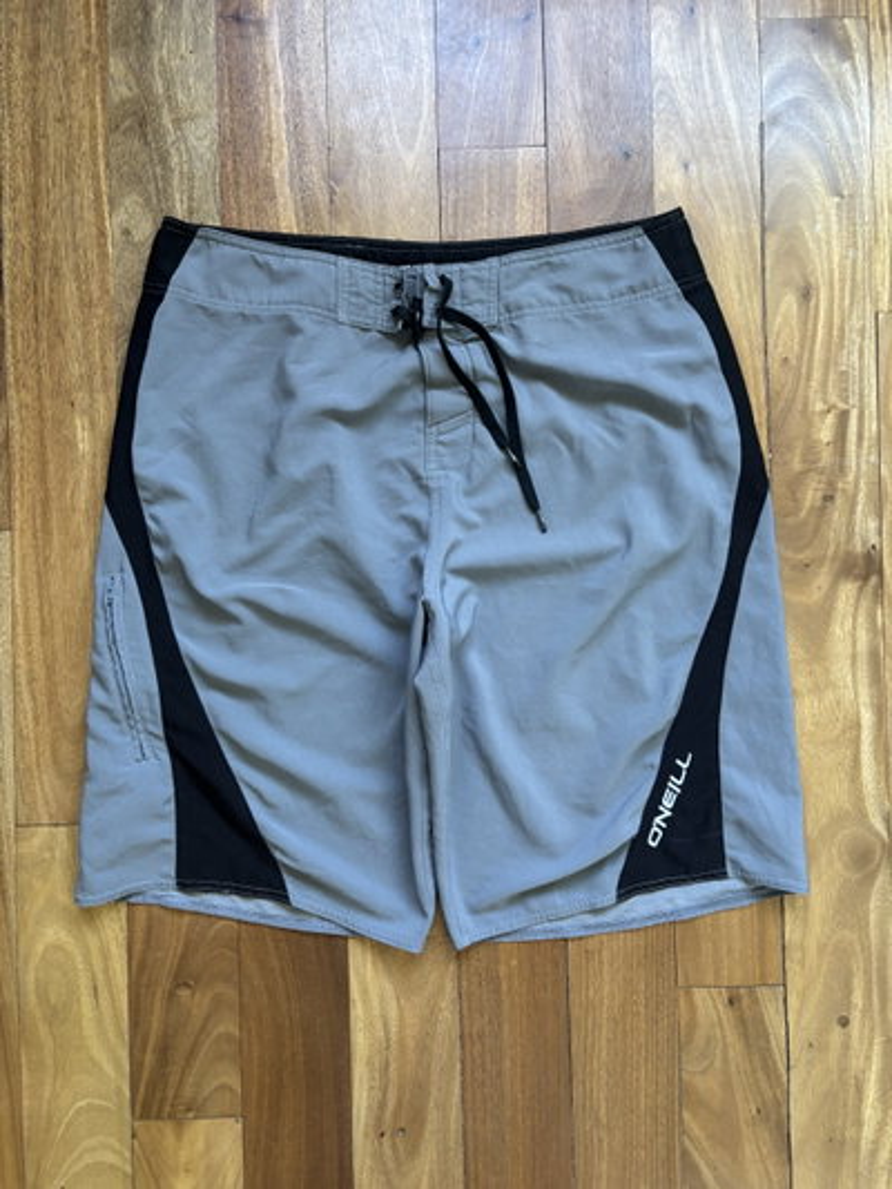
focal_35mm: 26
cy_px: 594
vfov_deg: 67.3
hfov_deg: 53.1
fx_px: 893
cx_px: 446
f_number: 1.6
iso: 200
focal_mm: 5.96
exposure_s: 1/60
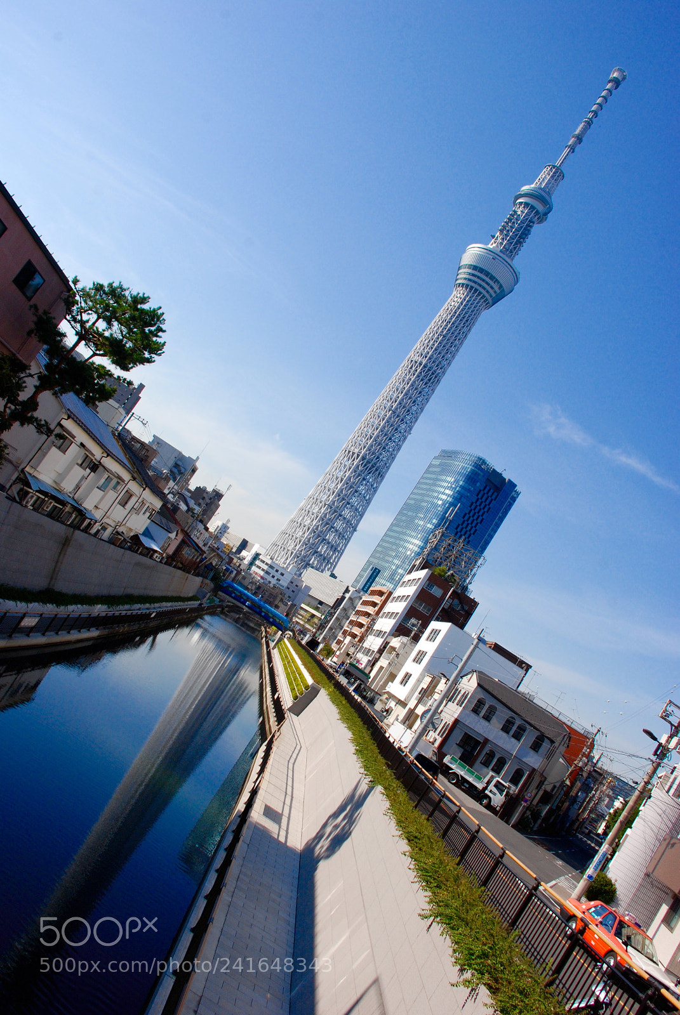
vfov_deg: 67.3
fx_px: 763
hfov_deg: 48.0
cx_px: 340
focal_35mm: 27
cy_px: 508
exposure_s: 1/400
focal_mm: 18
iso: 400
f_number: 10
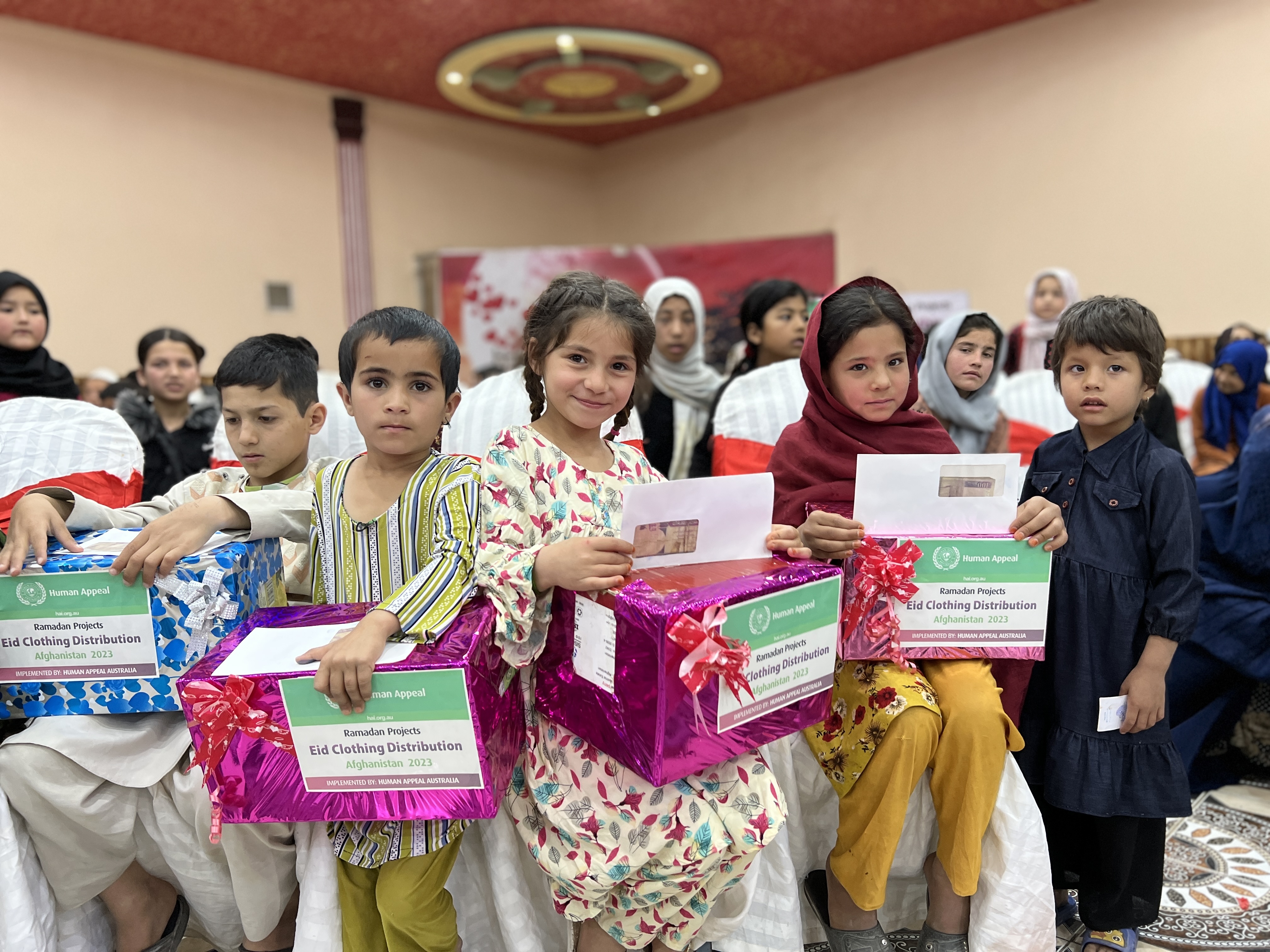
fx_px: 954
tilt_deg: -3.3
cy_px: 476
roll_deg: +2.5
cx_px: 635
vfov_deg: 53.1
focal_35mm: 26
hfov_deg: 67.3
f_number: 1.5
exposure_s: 1/50
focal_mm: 5.7
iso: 125
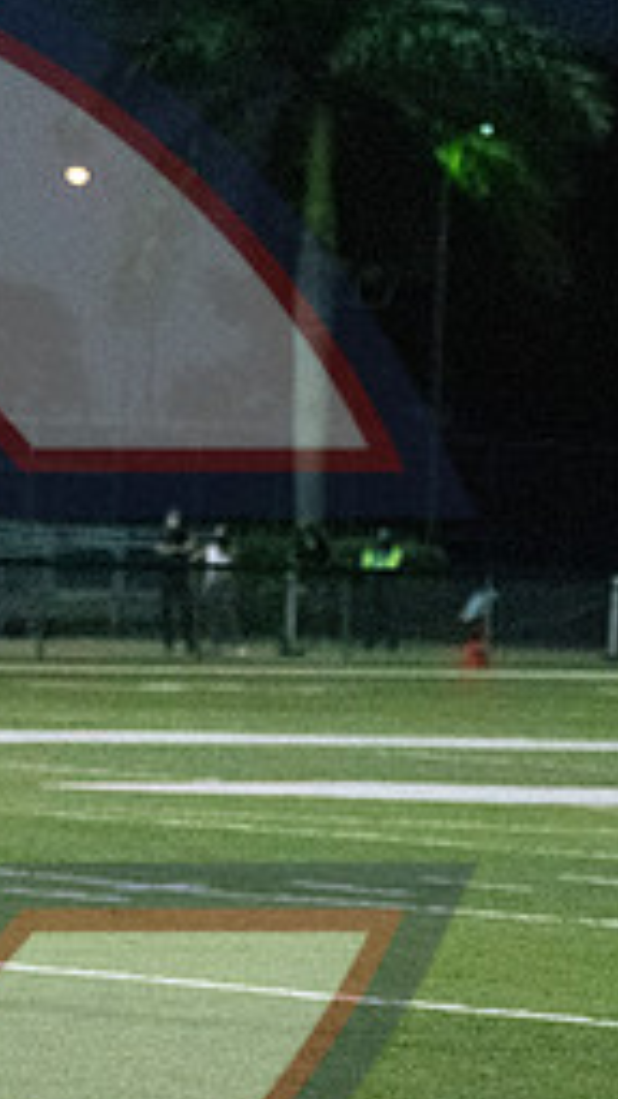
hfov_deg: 4.8
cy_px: 689
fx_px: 7254
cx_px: -468
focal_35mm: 249
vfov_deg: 8.7
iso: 36000
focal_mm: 70
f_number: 2.8
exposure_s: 1/3200
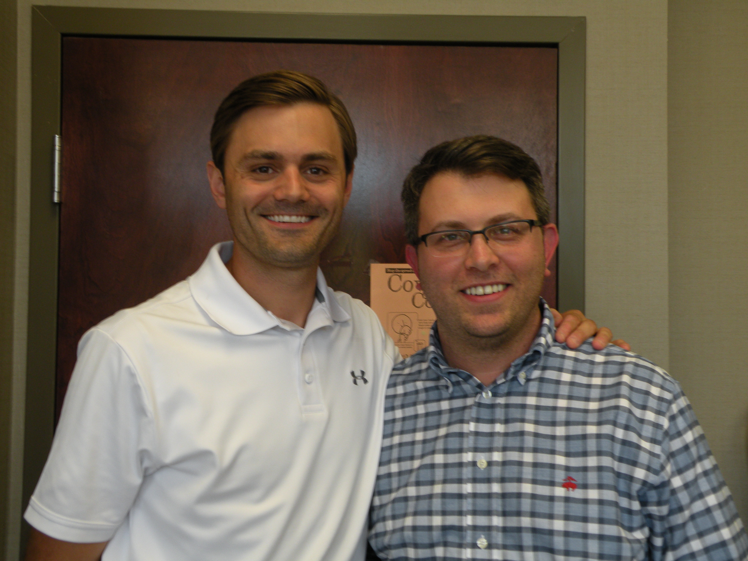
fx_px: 908
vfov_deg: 34.3
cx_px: 374
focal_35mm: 42
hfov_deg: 44.8
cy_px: 280
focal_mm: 7.4
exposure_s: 1/59.6
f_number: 3.2
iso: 84
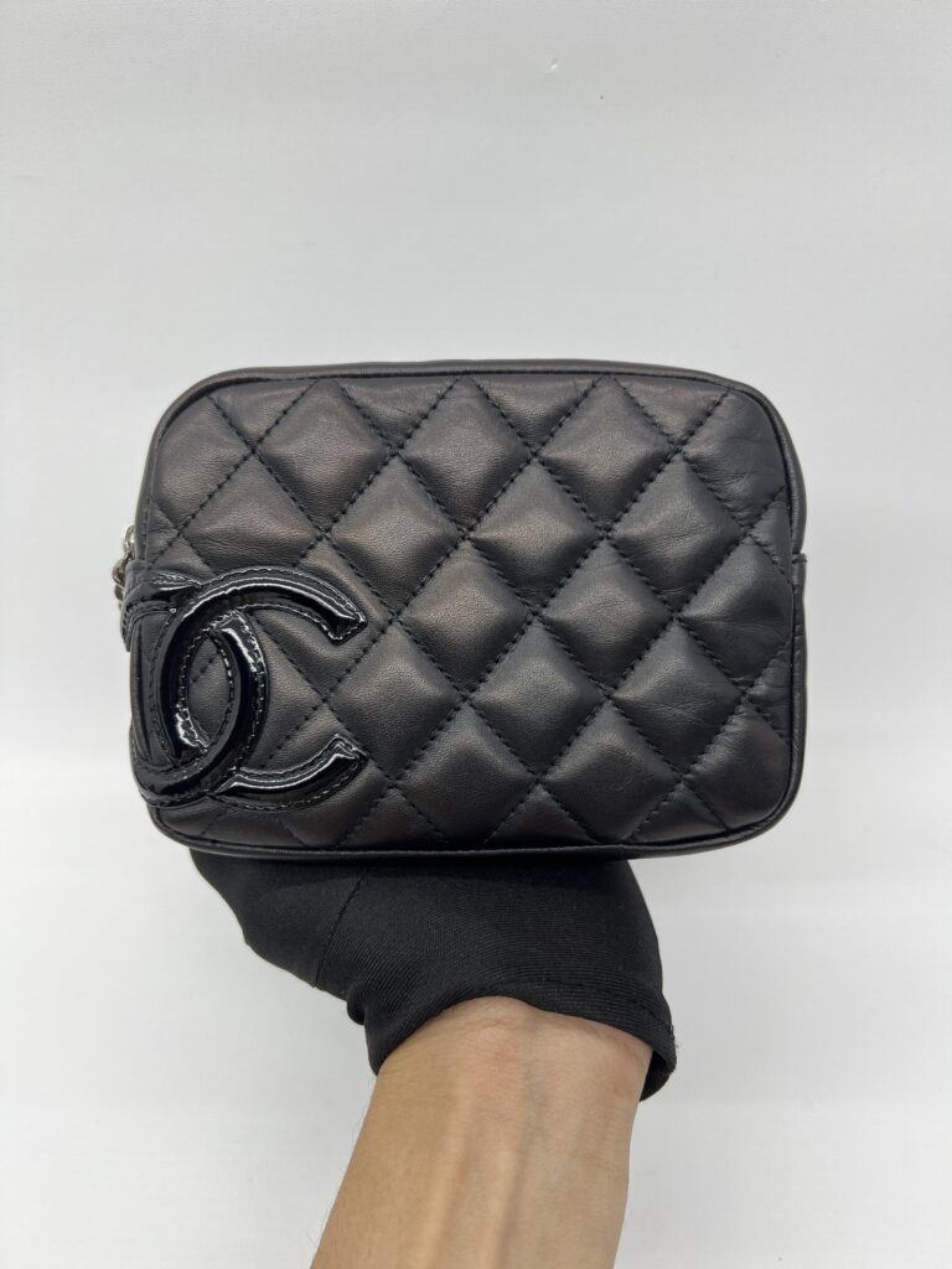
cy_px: 634
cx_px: 476
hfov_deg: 53.1
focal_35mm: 26
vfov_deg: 67.3
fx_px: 953
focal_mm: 5.7
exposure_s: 1/120
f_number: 1.5
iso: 32
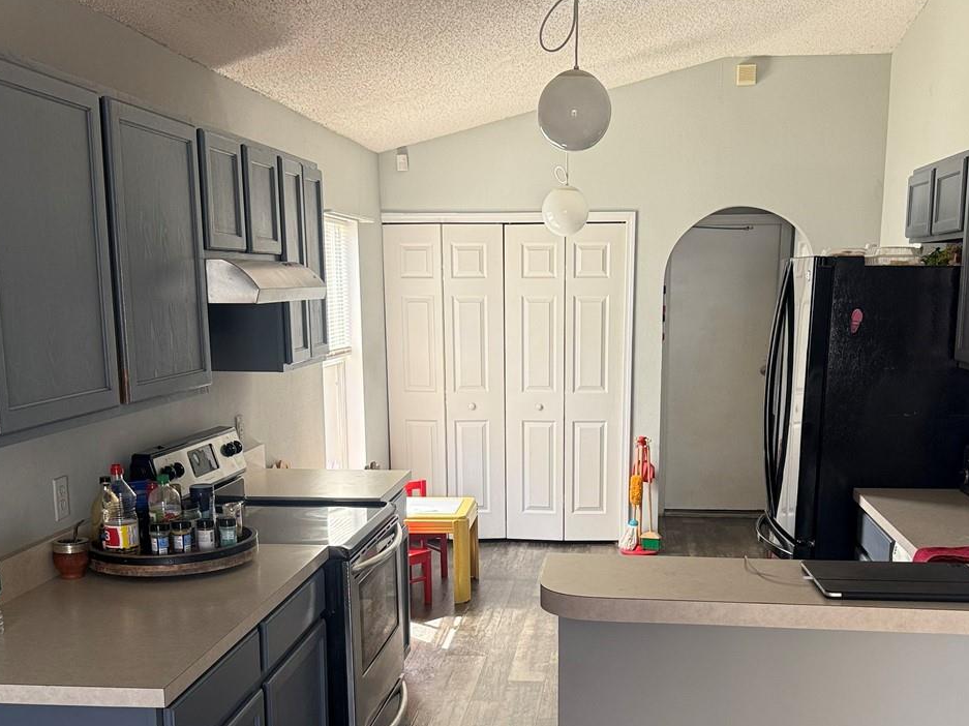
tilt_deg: -11.5
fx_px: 1147
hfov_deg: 45.8
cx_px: 517
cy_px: 510
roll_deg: -0.5
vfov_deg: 34.6
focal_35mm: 41
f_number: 1.78
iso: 200
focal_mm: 6.76
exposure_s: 1/150
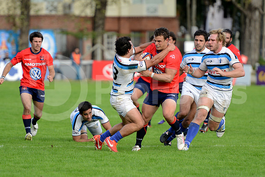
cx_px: 132
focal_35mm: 270
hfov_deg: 7.6
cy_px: 88
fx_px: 1988
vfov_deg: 5.1
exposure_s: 1/500
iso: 500
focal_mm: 270
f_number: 4
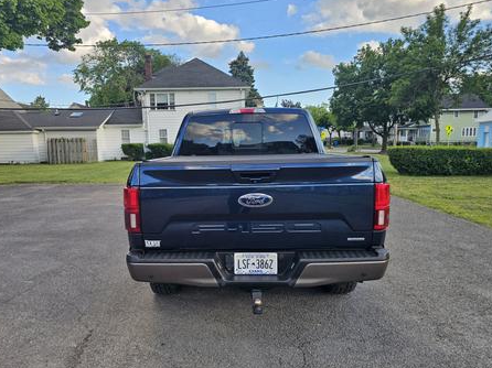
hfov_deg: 67.2
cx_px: 228
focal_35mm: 26
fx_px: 369
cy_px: 193
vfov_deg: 53.0
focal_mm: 6.3
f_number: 1.7
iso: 10
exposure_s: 1/140
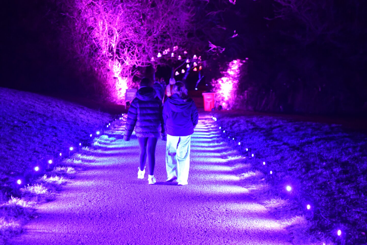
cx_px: 184
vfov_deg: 25.8
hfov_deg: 37.9
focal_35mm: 52
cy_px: 122
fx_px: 535
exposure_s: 1/15
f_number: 2
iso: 3200
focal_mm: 35
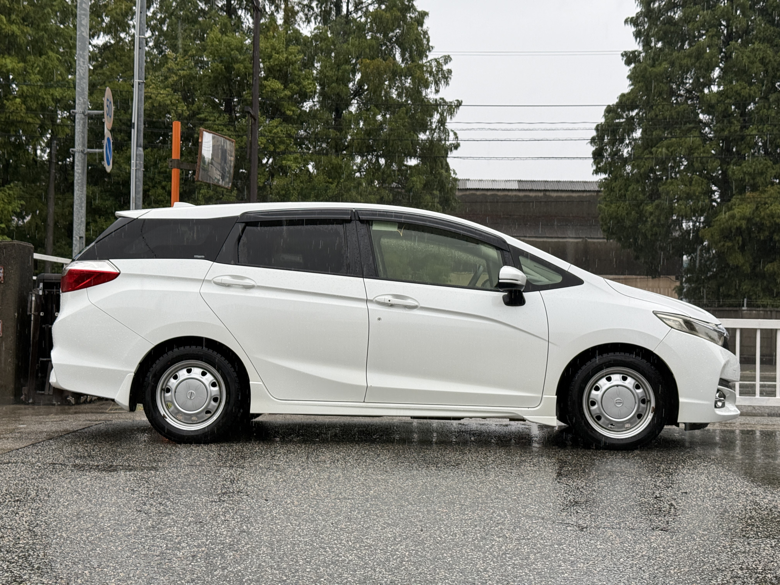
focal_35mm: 48
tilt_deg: +1.7
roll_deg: -1.0
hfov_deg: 39.7
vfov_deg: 30.3
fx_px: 1082
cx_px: 390
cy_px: 292
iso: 64
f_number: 1.78
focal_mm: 6.76
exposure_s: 1/384
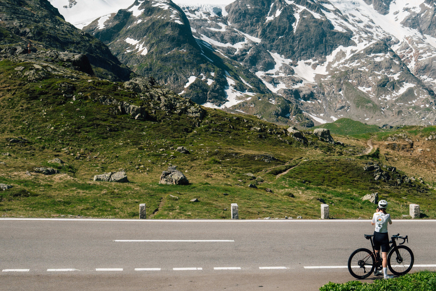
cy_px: 146
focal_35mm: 52
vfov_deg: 26.0
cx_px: 218
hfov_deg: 38.2
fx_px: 630
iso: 100
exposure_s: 1/640
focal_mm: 35
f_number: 4.5
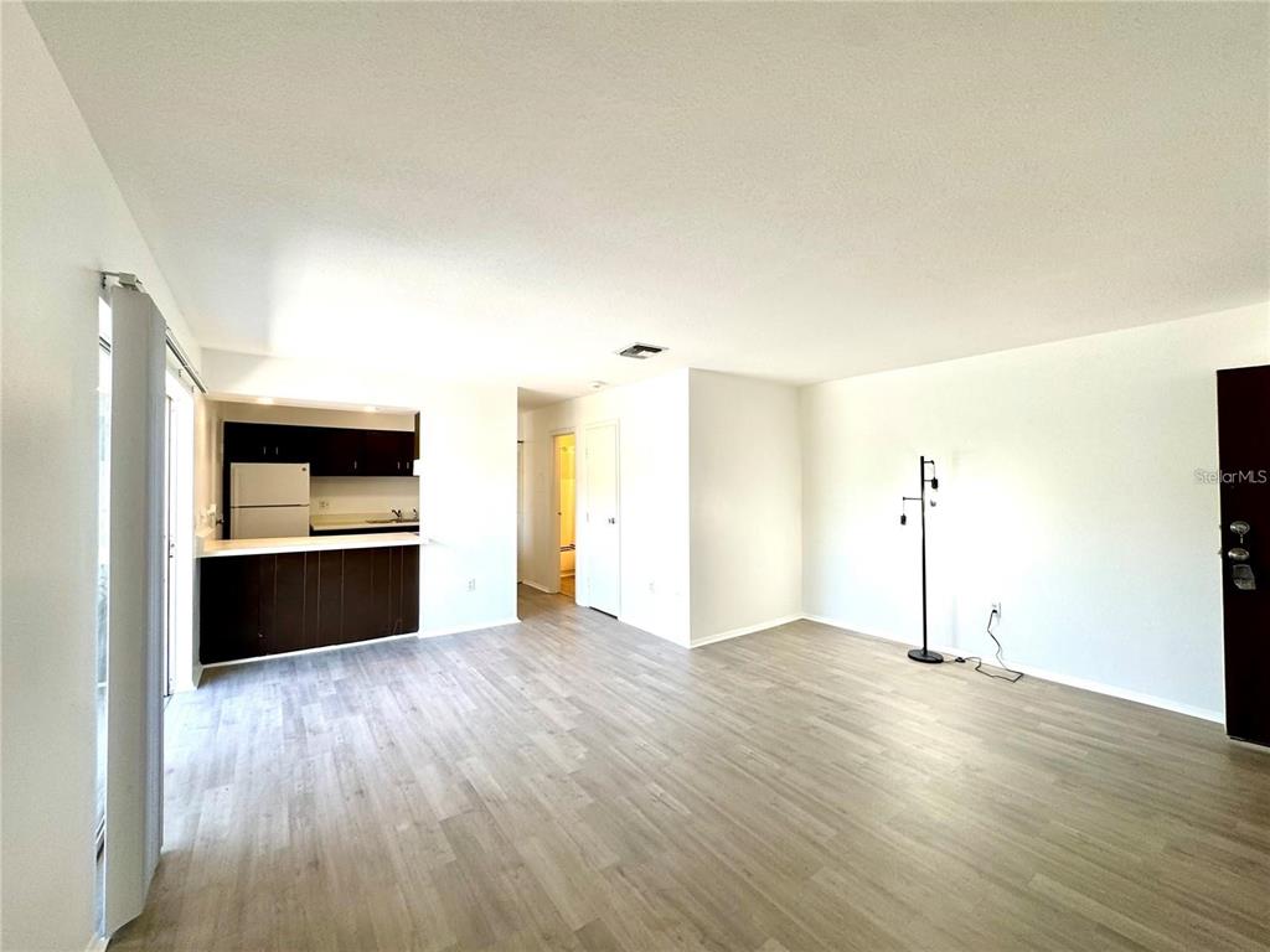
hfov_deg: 102.1
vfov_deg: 85.7
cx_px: 635
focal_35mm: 14
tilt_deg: +0.3
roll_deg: +0.4
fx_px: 514
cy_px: 476
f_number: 2.2
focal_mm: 2.22
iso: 64
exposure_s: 1/120
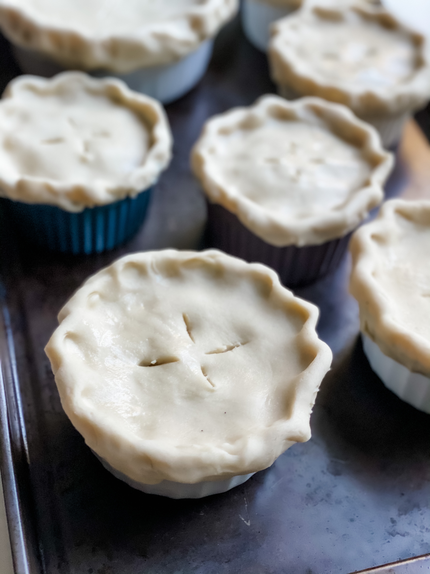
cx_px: 215
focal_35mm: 52
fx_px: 861
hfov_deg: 28.0
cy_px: 287
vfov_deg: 36.8
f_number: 2
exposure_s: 1/60
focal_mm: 6
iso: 160
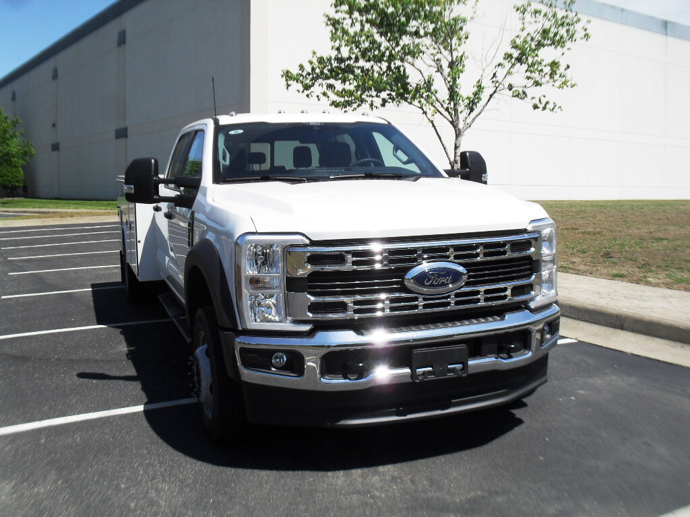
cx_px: 345
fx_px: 698
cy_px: 258
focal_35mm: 35
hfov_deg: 52.6
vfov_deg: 40.7
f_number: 8.4
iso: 100
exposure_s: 1/250
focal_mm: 6.3
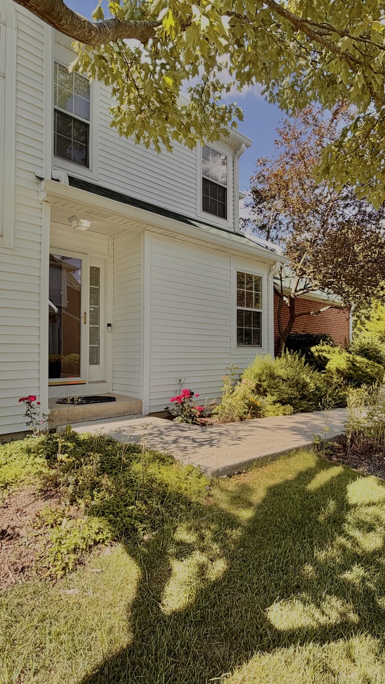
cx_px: 198
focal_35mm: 21
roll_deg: +0.5
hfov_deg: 53.6
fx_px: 381
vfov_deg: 83.9
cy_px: 342
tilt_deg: +1.4
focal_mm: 2.22
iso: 50
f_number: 2.2
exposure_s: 1/502
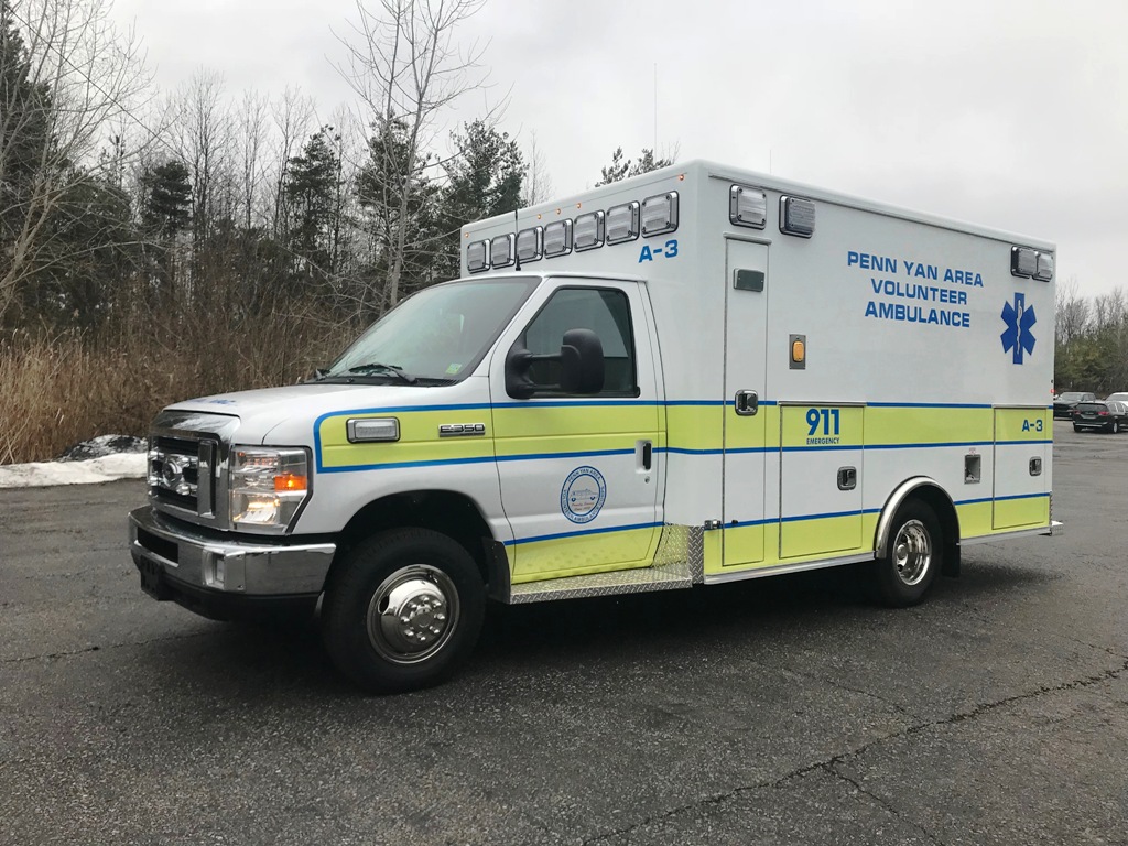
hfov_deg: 63.4
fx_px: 912
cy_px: 423
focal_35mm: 28
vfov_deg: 49.7
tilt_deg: -0.2
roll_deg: -1.6
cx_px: 564
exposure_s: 1/467
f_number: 1.8
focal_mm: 3.99
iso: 20
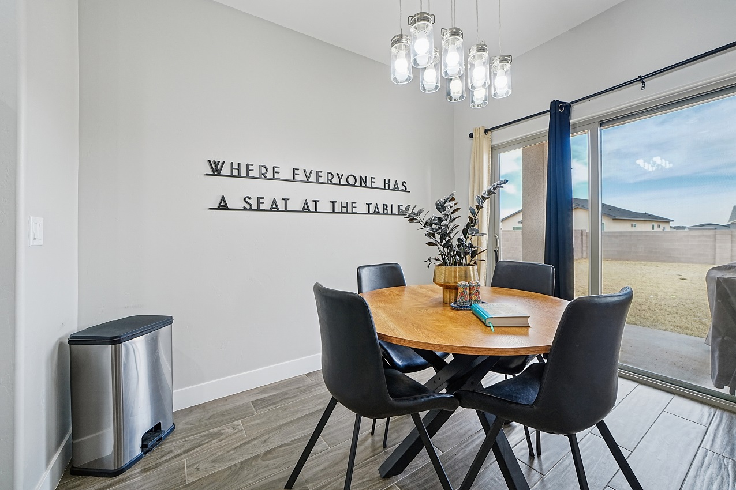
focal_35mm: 14
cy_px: 245
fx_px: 286
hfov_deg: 104.3
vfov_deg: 81.2
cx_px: 368
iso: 400
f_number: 7.1
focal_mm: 14
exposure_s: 1/50
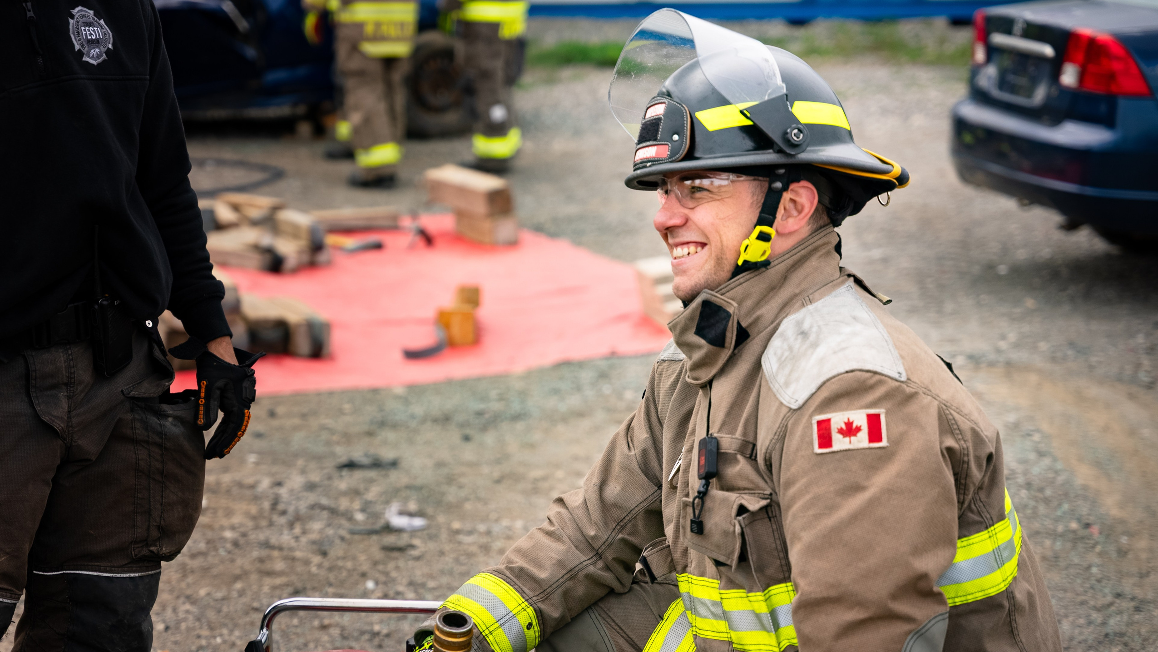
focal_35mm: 81
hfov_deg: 26.2
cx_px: 523
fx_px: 2487
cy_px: 399
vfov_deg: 14.9
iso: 100
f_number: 2.8
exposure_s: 1/1250
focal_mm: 70
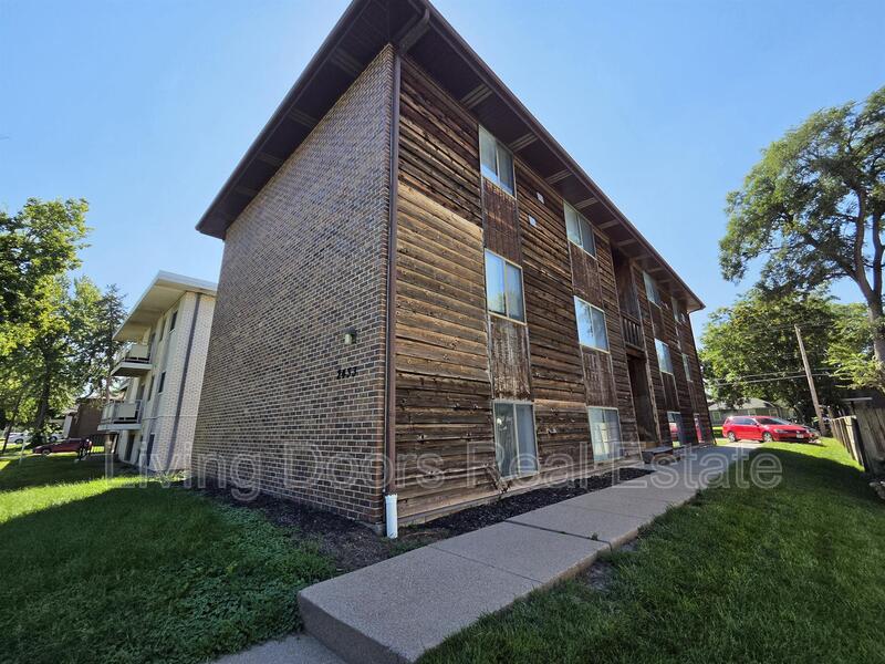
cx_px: 442
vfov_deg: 89.9
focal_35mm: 13
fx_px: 332
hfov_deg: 106.2
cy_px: 332
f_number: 2.2
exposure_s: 1/2378
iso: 100
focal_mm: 2.2
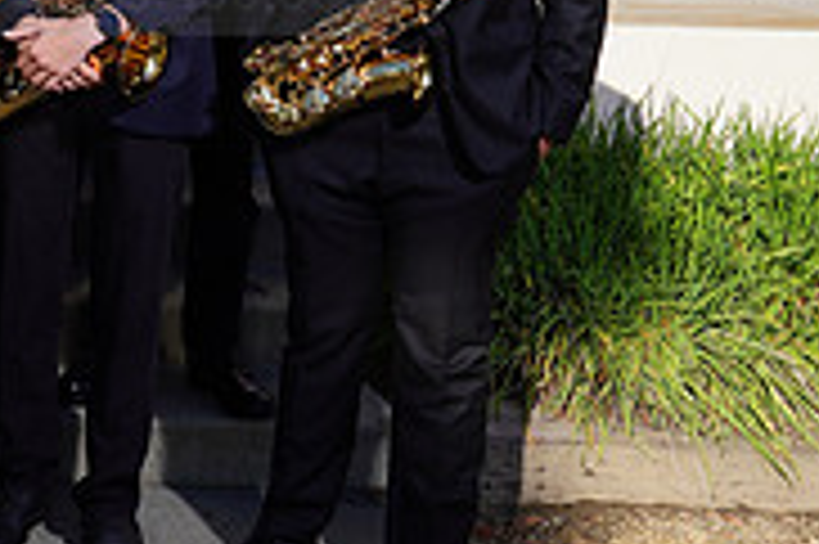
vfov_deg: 13.1
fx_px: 2318
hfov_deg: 17.6
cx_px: -472
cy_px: -97
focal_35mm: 102
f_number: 8
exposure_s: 1/250
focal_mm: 32
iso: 100
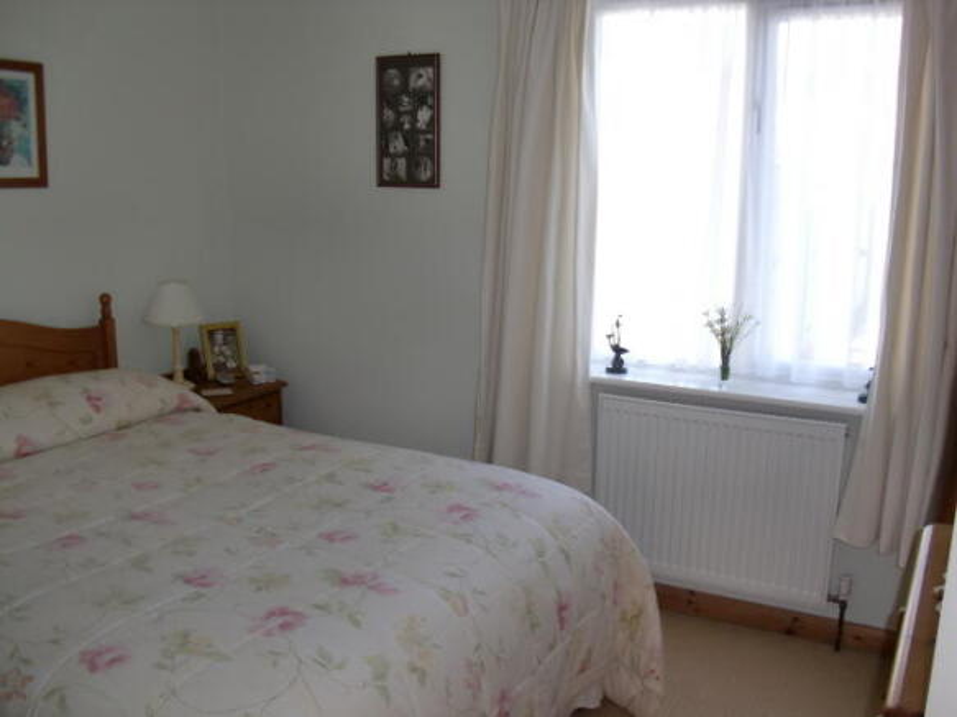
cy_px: 358
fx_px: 995
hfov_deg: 51.4
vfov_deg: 39.6
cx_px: 478
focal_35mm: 36
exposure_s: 1/60
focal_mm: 6.3
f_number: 2.8
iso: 80
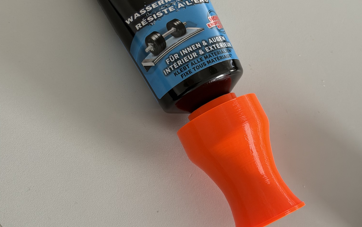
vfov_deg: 19.0
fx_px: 671
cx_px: 181
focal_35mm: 68
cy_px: 50
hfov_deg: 30.2
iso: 160
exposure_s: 1/60
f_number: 1.78
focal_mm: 6.76
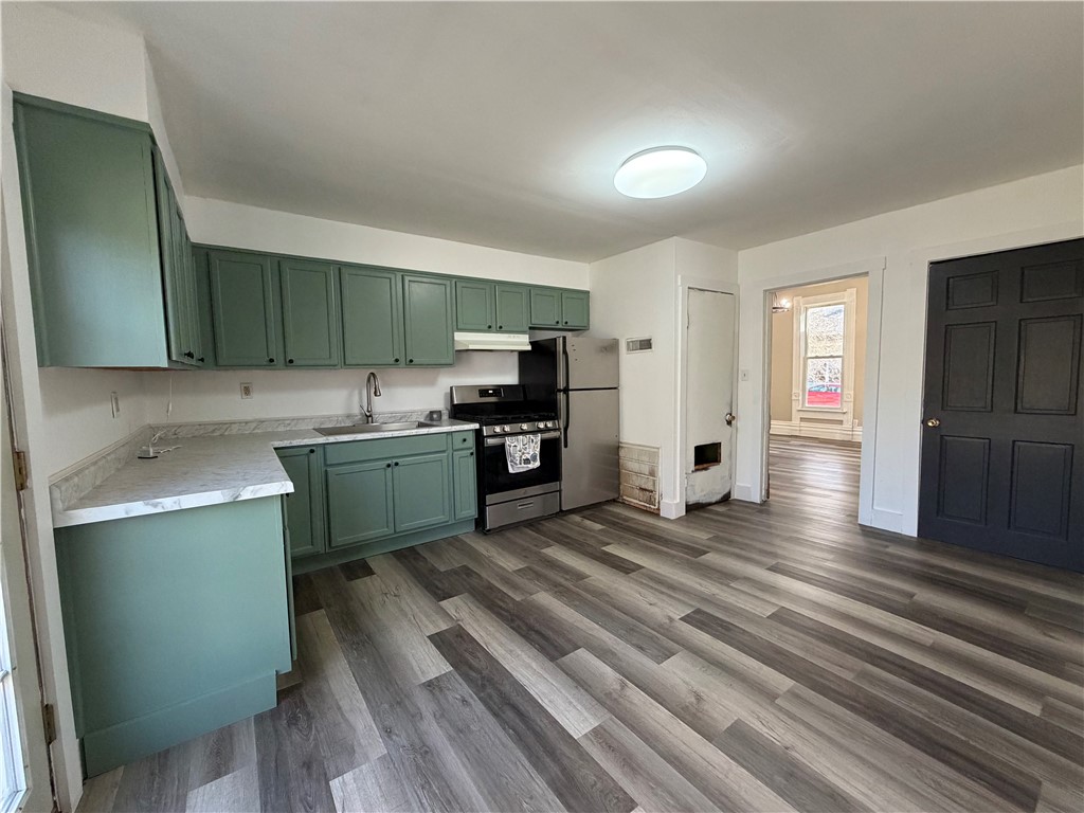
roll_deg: +2.1
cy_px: 406
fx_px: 438
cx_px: 542
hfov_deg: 102.1
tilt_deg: -4.5
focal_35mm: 14
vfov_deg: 85.7
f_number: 2.2
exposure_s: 1/120
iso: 320
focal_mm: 2.22
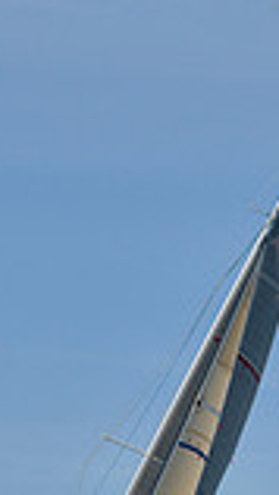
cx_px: 108
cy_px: 426
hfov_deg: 3.8
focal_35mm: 316
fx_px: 4152
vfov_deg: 6.8
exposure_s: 1/1250
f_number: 10
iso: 280
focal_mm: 82
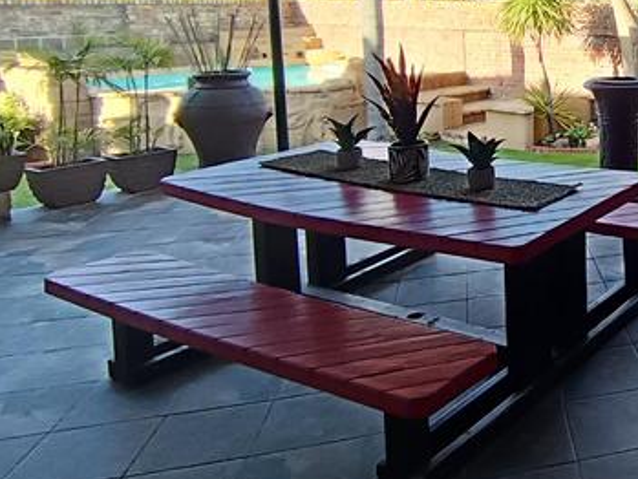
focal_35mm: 39
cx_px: 700
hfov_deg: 39.3
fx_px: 719
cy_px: 90
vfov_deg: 35.5
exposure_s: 1/100
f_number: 2.2
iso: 332
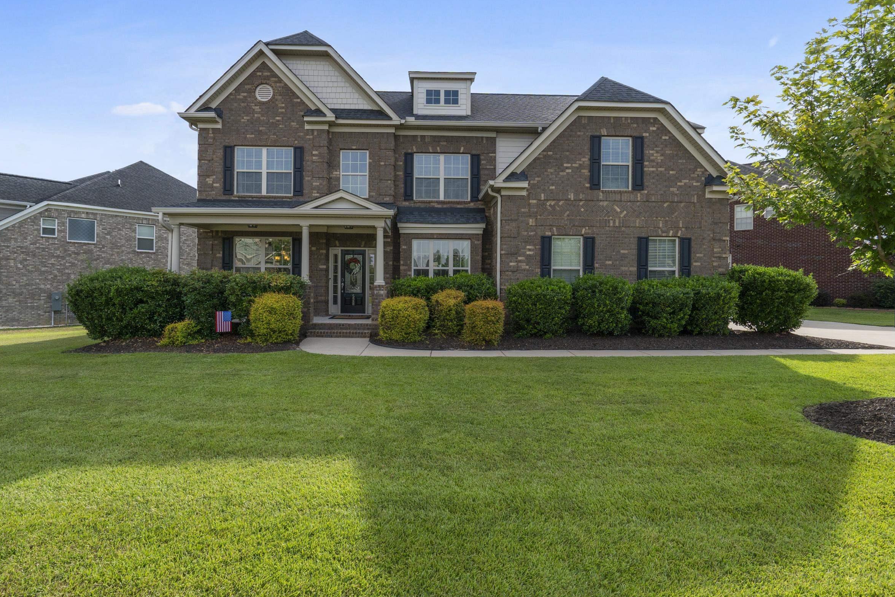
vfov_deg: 68.8
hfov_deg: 91.5
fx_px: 436
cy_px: 285
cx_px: 436
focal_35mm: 18
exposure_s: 1/640
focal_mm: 11
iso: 200
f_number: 6.3
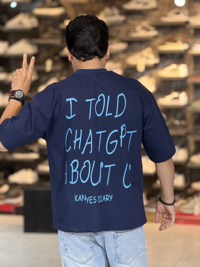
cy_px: 134
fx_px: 924
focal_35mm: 120
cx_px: 100
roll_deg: -0.1
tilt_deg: -5.2
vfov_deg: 16.4
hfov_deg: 12.3
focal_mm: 15.66
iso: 320
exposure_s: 1/100
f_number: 2.8
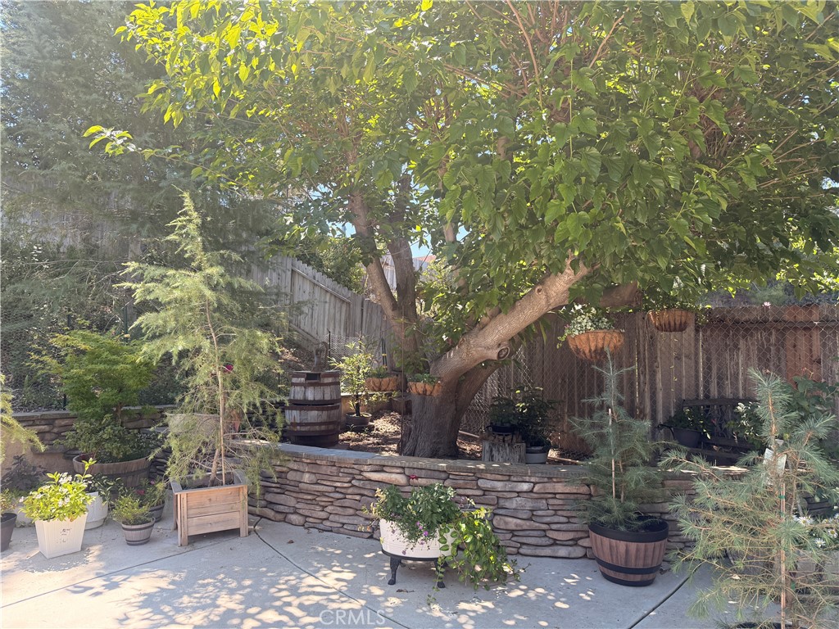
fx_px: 582
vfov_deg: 56.8
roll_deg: +0.1
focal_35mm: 24
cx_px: 420
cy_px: 314
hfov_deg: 71.6
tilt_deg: +5.4
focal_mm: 6.76
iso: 100
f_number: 1.78
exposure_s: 1/878
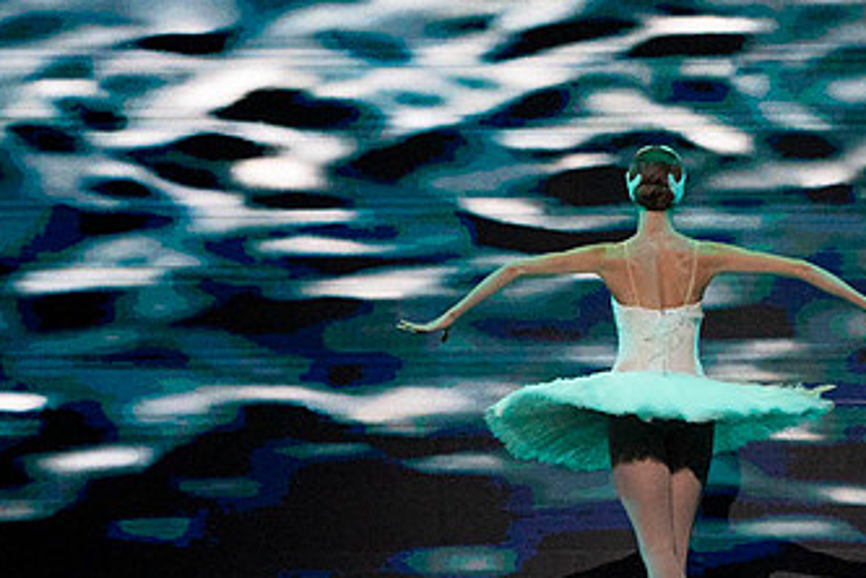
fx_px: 12965
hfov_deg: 3.8
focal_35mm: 539
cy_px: 342
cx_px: 533
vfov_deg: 2.6
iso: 8000
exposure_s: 1/400
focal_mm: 309
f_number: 5.6
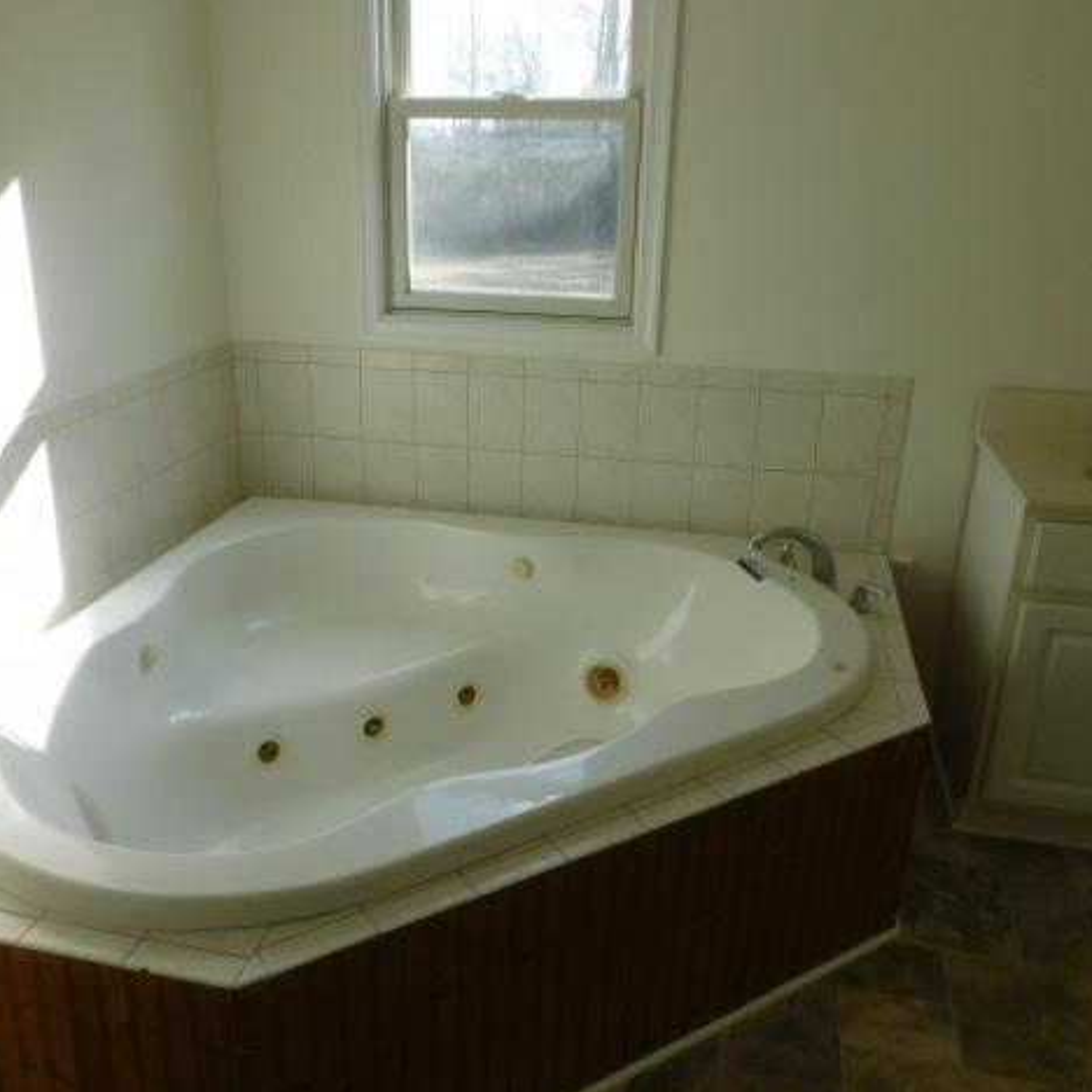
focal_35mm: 29
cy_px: 555
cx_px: 504
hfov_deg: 55.6
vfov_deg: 55.6
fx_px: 1035
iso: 125
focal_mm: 4.3
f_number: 3.3
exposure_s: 1/200
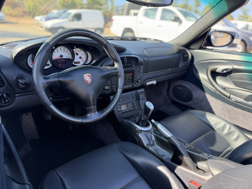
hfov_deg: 71.6
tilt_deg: -16.5
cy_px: 94
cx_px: 126
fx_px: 175
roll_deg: -4.5
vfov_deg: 56.8
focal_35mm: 24
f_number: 1.78
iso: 80
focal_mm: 6.76
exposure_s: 1/280
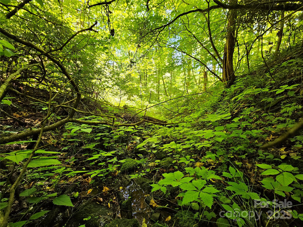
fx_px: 114
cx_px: 152
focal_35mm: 13
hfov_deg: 106.2
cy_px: 114
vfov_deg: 89.9
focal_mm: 2.2
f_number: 2.2
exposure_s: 1/60
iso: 160
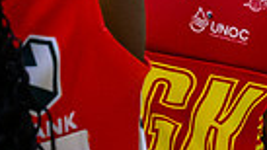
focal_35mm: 1423
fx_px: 10073
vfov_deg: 0.9
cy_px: 44
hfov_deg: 1.5
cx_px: 194
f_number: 3.2
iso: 4000
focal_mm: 155
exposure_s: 1/1000
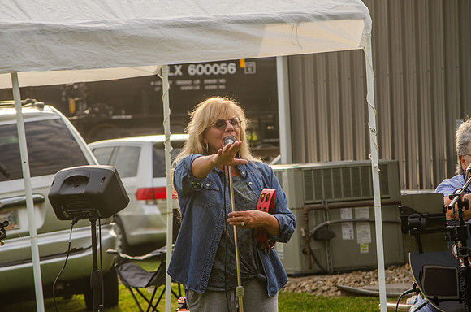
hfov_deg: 10.2
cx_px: 236
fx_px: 2644
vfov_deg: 6.8
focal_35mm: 202
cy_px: 156
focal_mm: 135
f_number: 8
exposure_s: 1/250
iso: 180
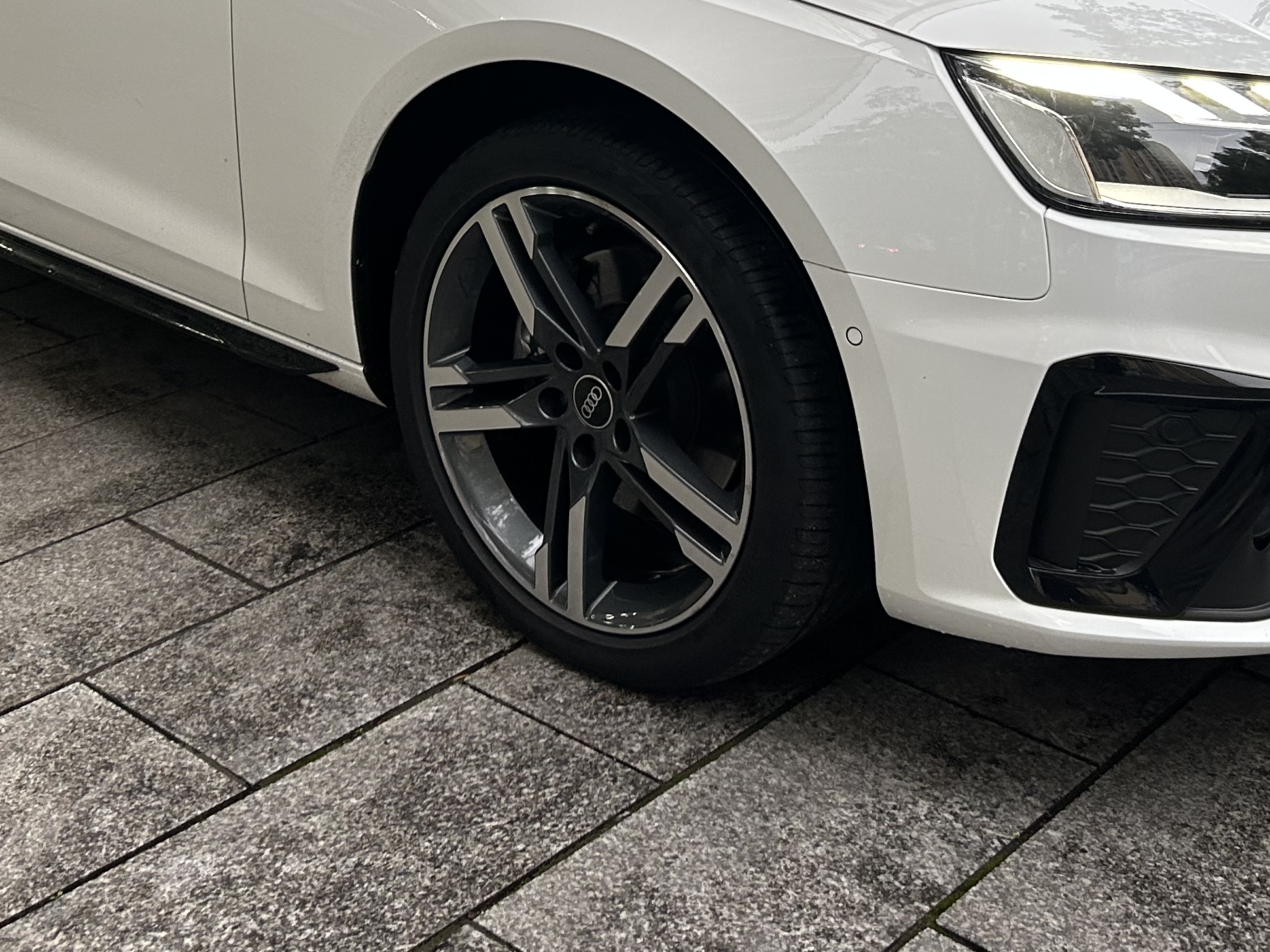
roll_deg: +2.3
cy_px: 8
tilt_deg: -9.1
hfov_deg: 35.5
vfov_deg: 25.7
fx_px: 1981
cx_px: 645
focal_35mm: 54
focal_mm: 5.7
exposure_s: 1/70
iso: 125
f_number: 1.5
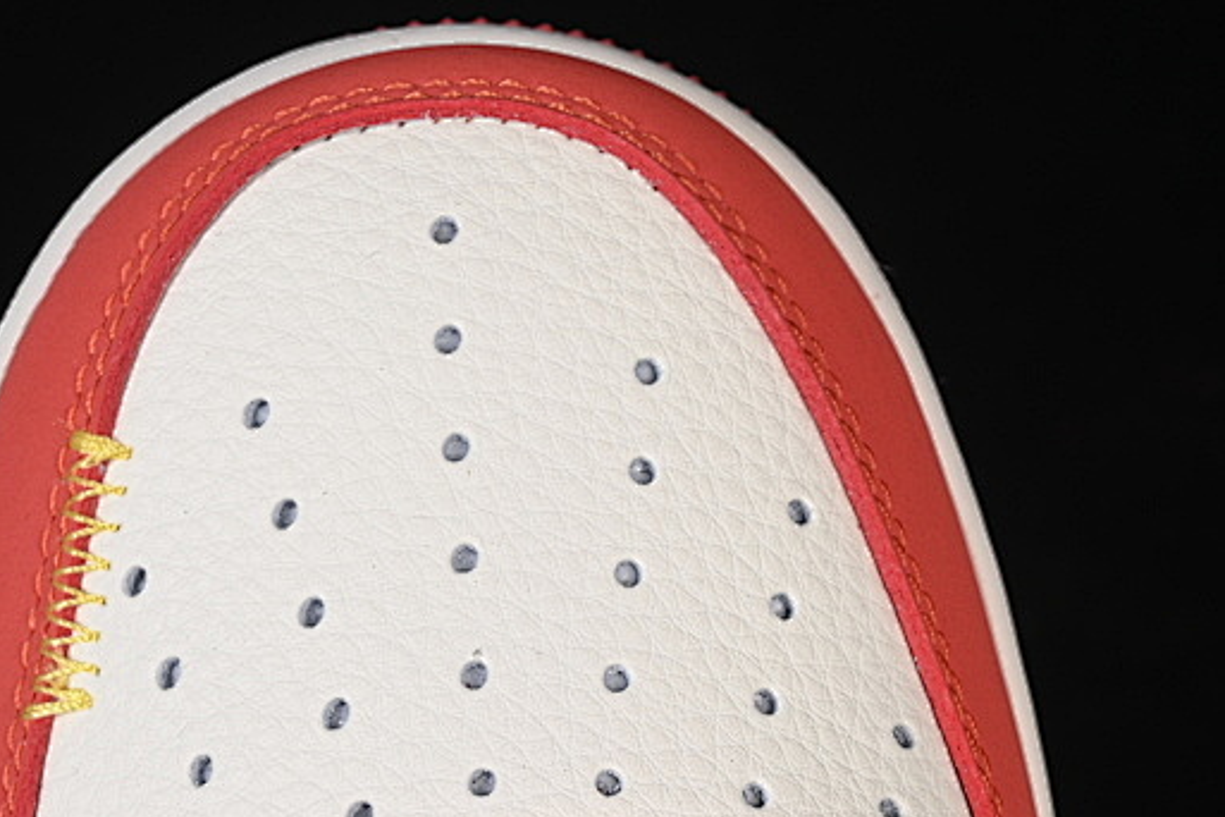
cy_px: 784
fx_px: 5376
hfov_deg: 13.0
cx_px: 501
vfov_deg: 8.6
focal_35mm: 158
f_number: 7.1
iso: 160
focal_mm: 50
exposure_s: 1/80
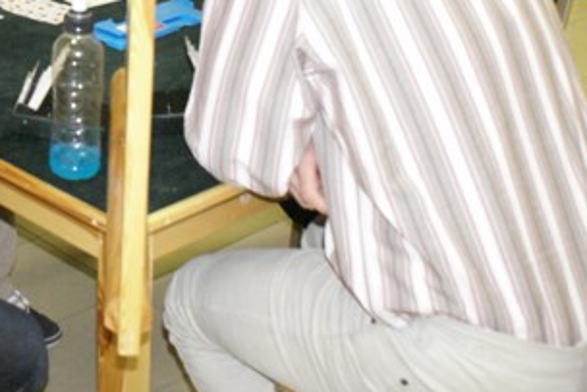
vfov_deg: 17.3
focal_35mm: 76
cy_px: -48
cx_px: 19
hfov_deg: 25.5
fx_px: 1240
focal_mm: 22
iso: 1600
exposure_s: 1/40
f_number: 5.6
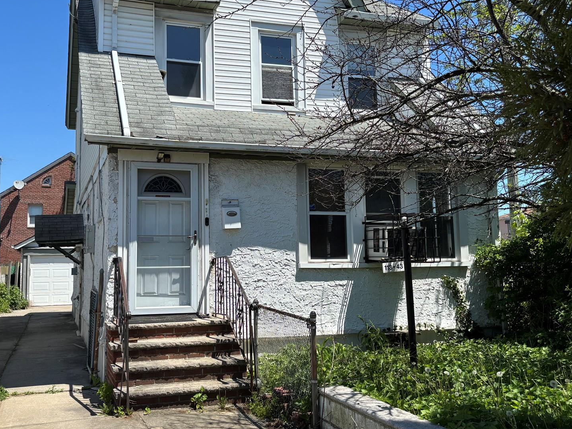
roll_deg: +1.0
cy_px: 198
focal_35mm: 37
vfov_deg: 38.6
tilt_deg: +6.1
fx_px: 611
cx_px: 251
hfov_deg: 50.0
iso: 50
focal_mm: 5.96
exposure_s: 1/2933
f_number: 1.6
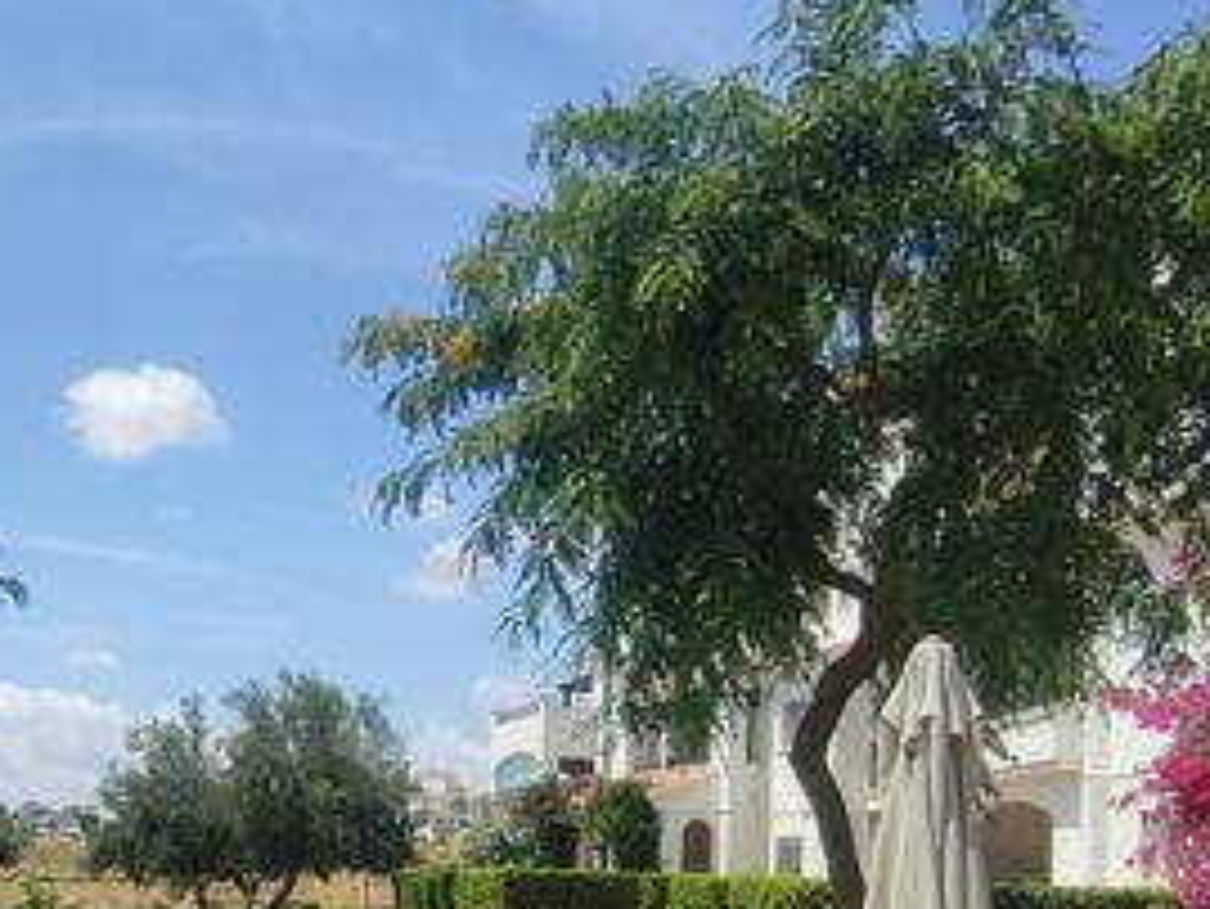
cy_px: 785
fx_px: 1469
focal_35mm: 42
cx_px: 97
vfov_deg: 32.9
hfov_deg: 40.9
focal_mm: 1.65
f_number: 2.2
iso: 50
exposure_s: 1/1624
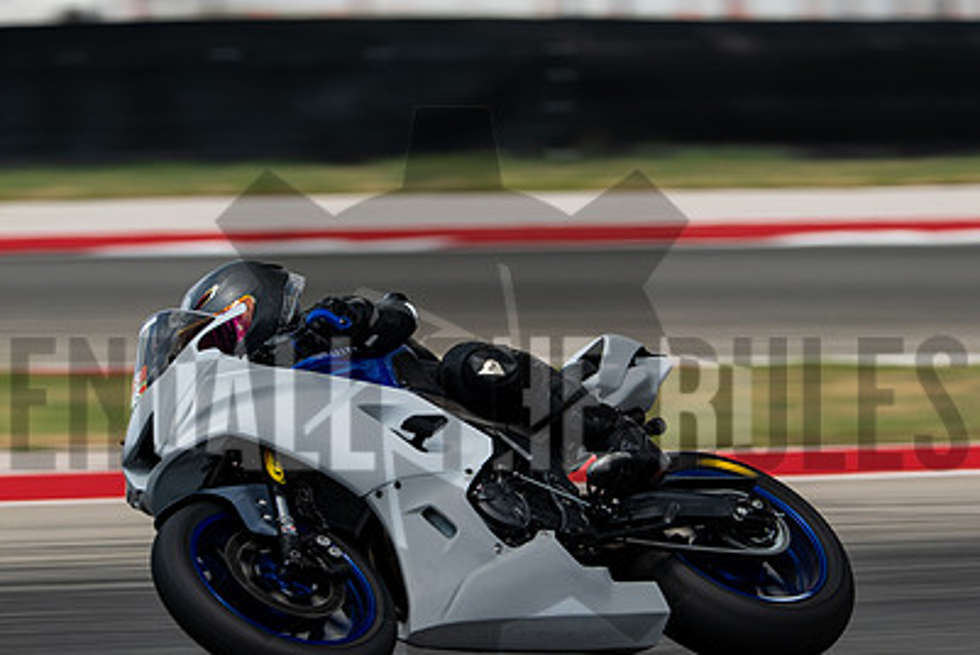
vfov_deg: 2.3
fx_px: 16535
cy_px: 407
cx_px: 452
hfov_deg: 3.4
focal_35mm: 607
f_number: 5.6
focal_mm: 280
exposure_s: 1/250
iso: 160
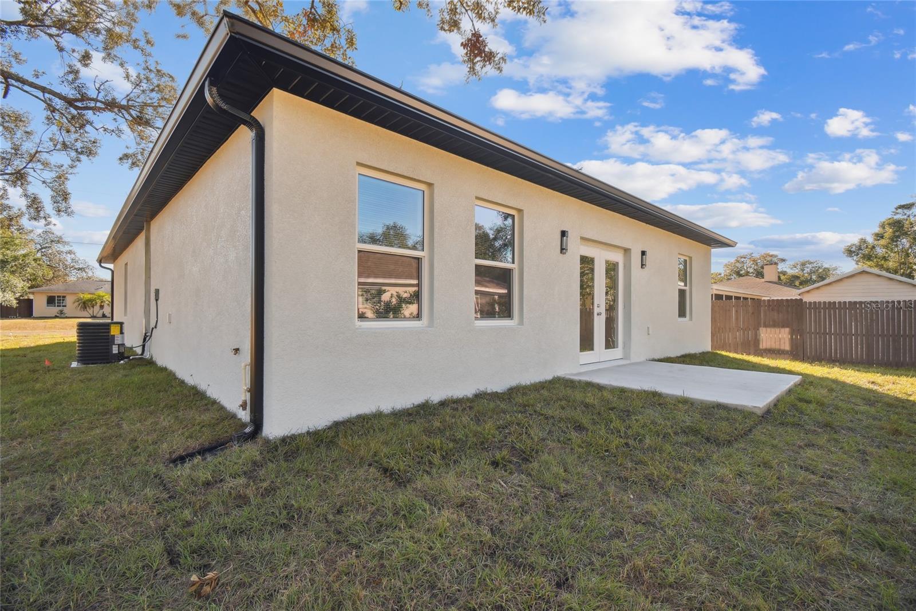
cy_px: 306
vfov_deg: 77.3
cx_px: 458
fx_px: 382
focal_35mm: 15
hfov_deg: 100.4
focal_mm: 10
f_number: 7.1
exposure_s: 1/60
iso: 100
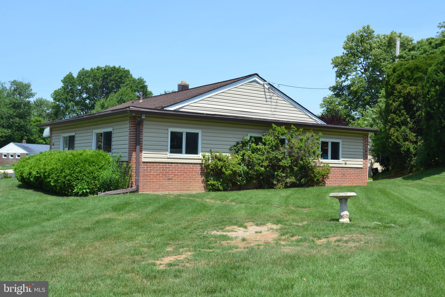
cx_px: 222
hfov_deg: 49.6
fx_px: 482
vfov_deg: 34.2
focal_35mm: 39
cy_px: 148
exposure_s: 1/250
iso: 100
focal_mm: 26
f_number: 7.1
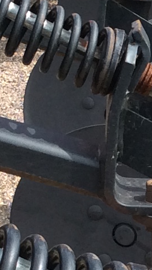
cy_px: 216
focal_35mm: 191
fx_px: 1367
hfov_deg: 6.3
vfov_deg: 11.2
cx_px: 199
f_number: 2.4
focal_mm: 3.3
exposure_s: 1/724
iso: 32
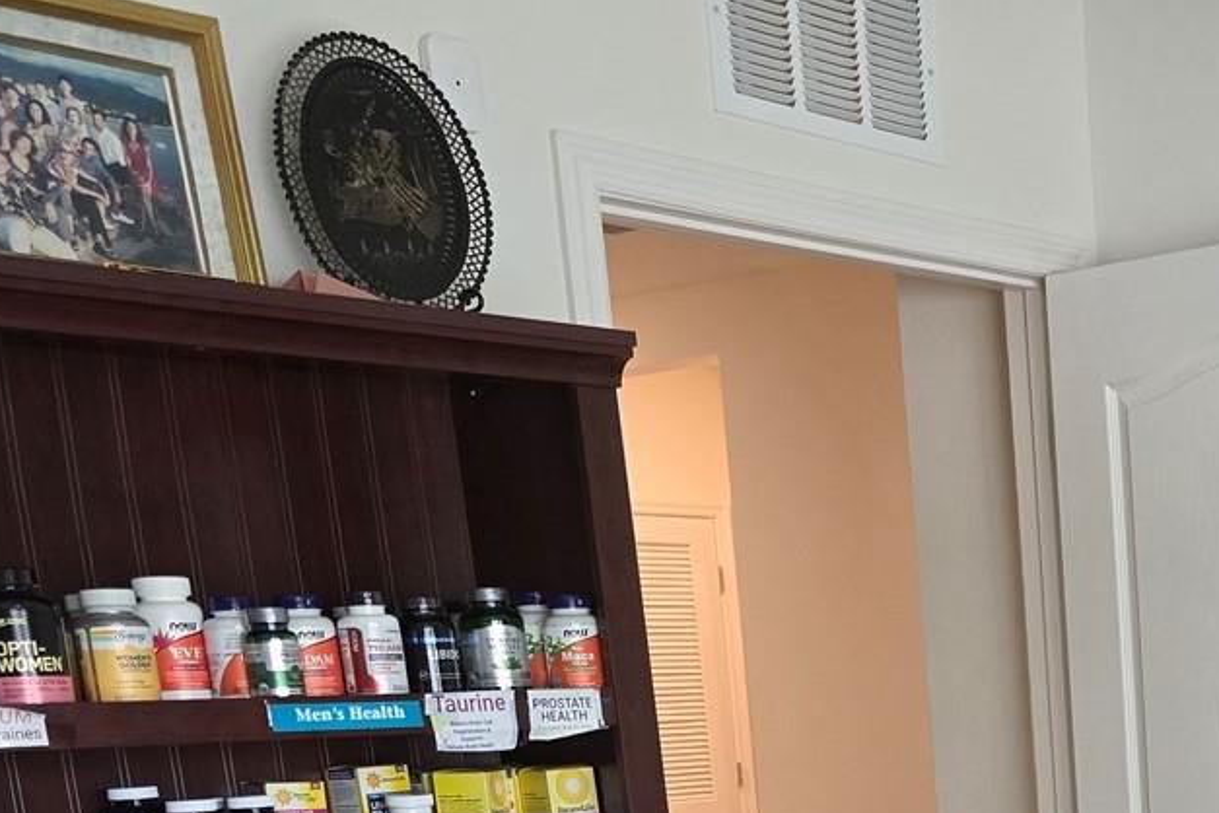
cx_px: 1371
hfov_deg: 29.4
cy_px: 1105
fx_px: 2065
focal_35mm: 61
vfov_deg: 20.1
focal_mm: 6.3
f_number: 1.7
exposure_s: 1/120
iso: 400
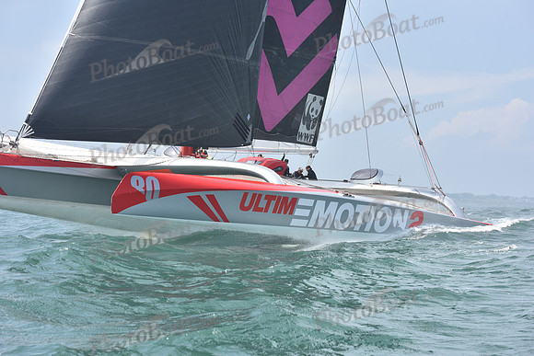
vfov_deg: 16.1
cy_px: 178
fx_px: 1261
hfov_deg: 23.9
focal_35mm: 85
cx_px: 267
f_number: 8
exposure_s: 1/1000
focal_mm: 85
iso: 320
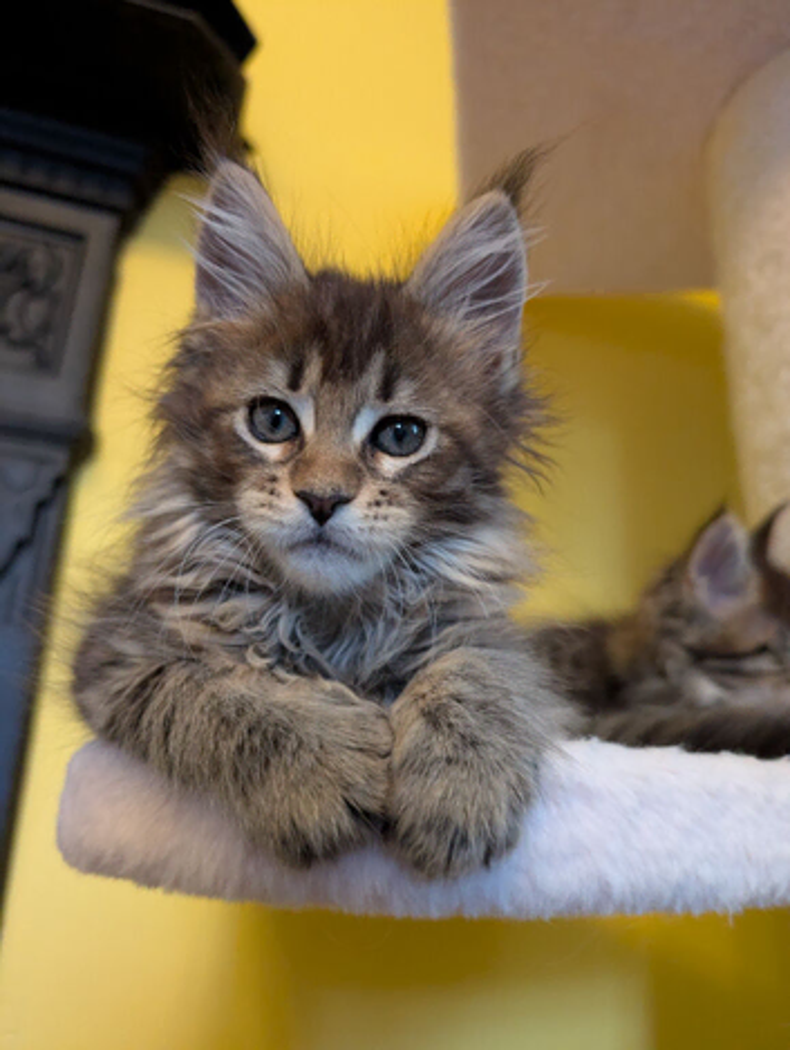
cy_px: 525
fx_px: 729
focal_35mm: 24
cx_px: 395
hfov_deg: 56.9
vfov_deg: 71.5
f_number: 1.68
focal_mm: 6.9
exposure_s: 1/57.8
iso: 1754
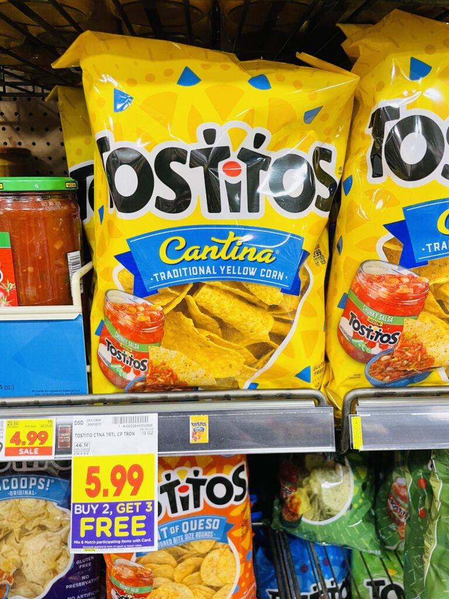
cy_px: 300
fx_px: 450
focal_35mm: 26
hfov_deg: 53.1
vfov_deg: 67.3
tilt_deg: -16.7
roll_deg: -0.3
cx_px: 224
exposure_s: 1/60
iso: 160
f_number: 1.6
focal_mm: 4.2
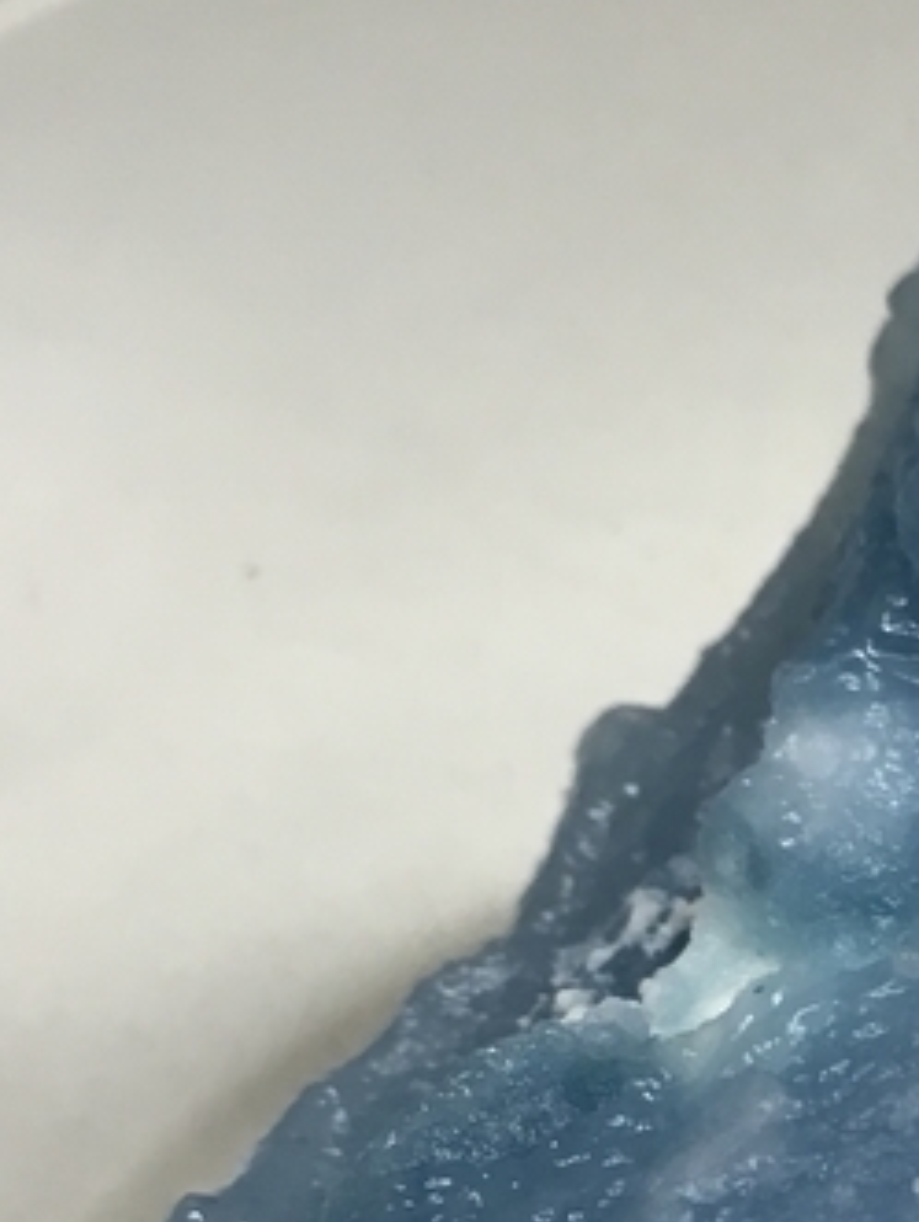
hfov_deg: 13.8
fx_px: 3710
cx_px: 1011
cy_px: 1126
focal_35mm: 105
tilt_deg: -67.4
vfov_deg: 18.4
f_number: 2.2
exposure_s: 1/30
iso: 50
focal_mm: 4.15
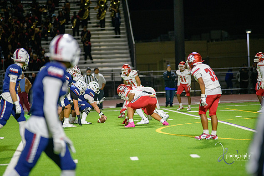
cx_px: 132
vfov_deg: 6.9
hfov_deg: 10.3
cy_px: 88
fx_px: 1467
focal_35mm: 200
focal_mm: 200
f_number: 2.8
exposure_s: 1/320
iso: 2000
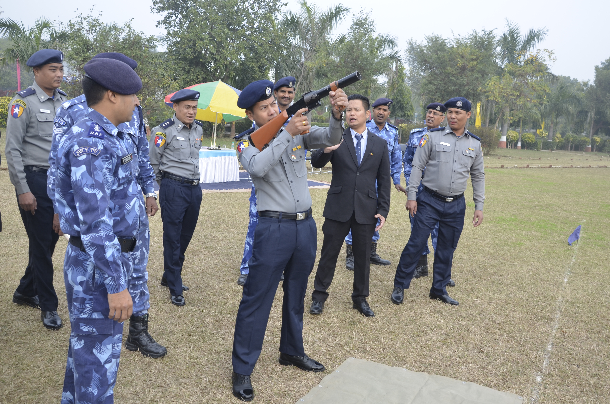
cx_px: 319
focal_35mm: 35
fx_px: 592
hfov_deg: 54.5
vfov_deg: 37.7
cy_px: 195
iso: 200
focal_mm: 22
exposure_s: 1/160
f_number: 6.3
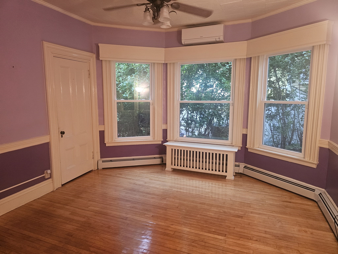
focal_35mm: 23
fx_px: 225
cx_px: 169
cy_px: 127
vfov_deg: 58.9
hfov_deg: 73.9
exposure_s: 1/40
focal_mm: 6.3
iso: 500
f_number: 1.7
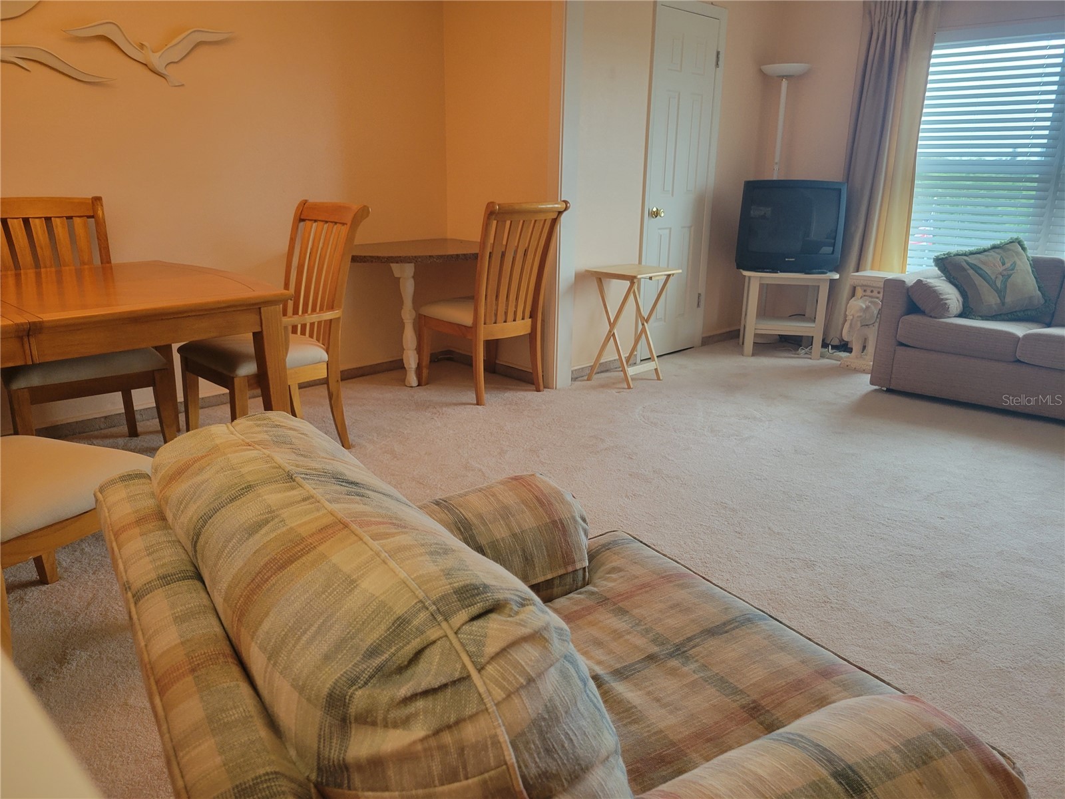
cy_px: 400
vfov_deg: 53.1
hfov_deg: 67.3
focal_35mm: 26
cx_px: 532
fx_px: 800
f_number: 1.8
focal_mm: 5.4
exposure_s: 1/120
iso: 200
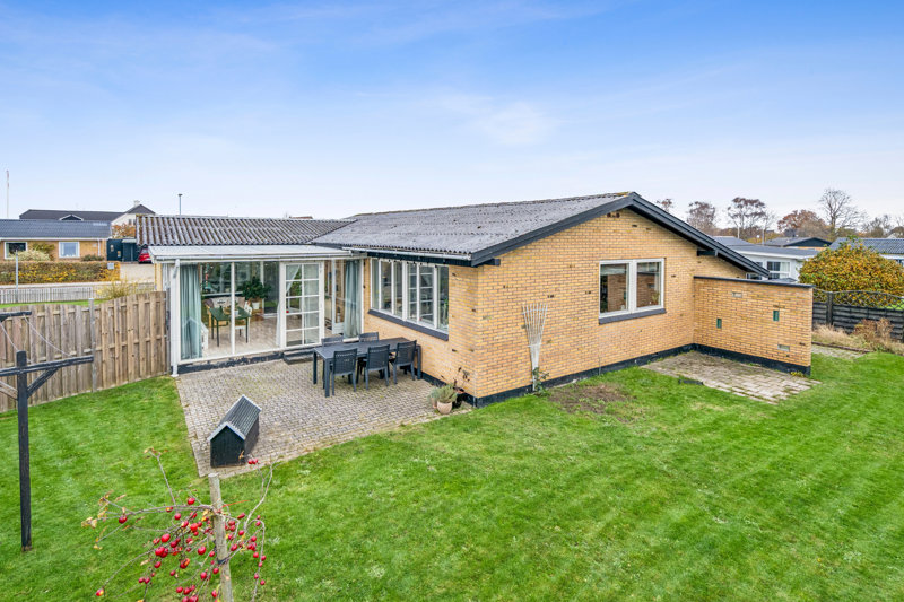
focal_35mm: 17
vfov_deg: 70.4
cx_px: 452
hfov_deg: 93.3
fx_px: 427
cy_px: 301
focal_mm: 17
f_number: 5
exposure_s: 1/160
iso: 320
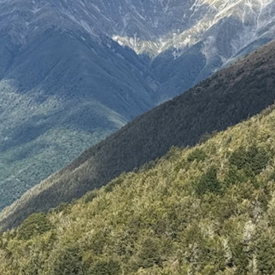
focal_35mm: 158
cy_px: 349
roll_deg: -0.7
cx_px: 31
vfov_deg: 10.8
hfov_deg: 11.0
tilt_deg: -7.3
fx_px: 1420
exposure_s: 1/2110
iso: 64
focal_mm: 6.76
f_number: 1.78
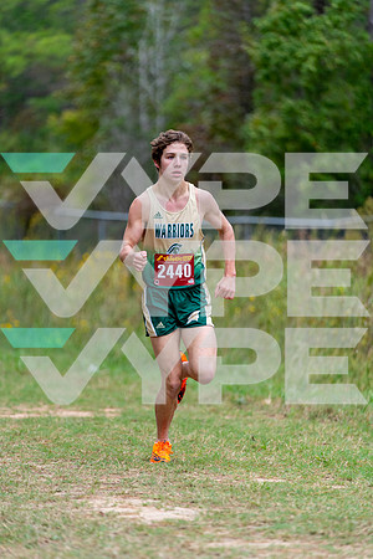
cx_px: 186
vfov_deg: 11.2
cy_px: 280
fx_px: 2859
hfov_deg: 7.5
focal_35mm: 184
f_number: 2.8
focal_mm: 184
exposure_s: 1/1250
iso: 800
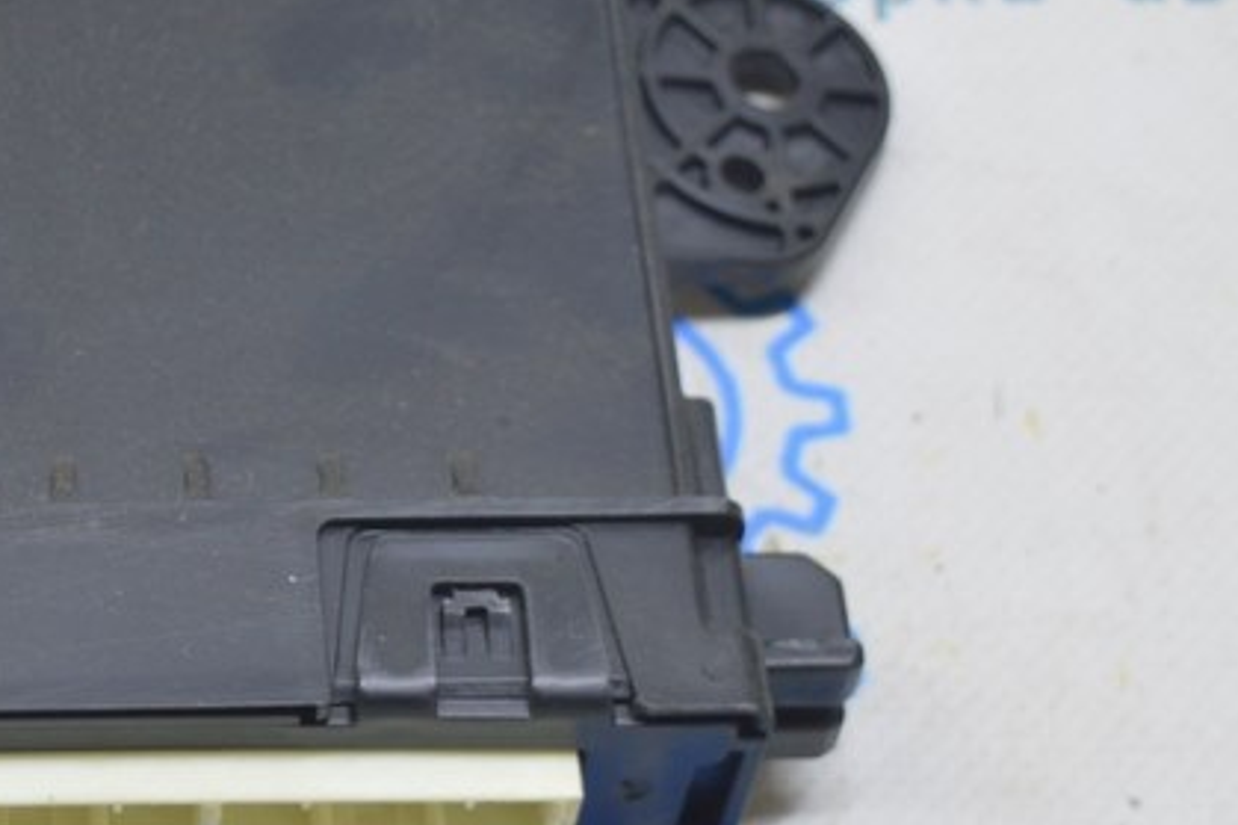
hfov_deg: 15.7
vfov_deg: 10.7
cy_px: 321
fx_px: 4407
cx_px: -38
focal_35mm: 128
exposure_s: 1/20
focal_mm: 35
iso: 400
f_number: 5.6
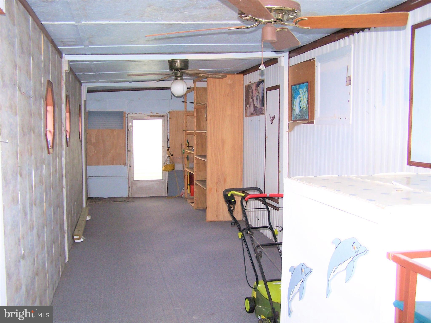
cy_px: 162
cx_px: 216
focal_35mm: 38
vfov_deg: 37.7
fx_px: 473
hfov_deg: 49.0
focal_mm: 6.3
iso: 140
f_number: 2.8
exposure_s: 1/60
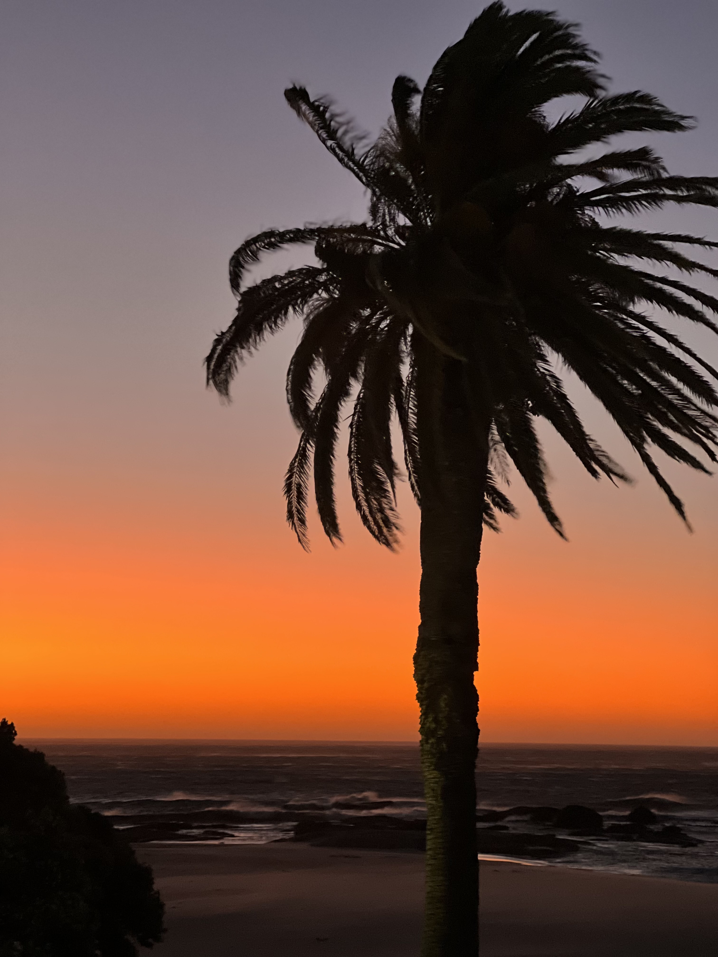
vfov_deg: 25.3
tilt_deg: +7.3
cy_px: 478
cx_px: 359
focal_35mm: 77
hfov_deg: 19.1
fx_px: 2129
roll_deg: -0.1
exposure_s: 1/31
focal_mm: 9
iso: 400
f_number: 2.8
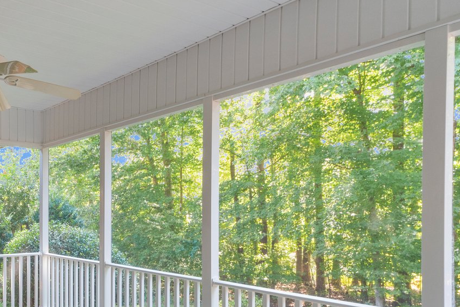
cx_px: 77
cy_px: 213
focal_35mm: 34
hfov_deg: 51.5
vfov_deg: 38.3
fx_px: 435
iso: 640
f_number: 8
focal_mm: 14
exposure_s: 1/25
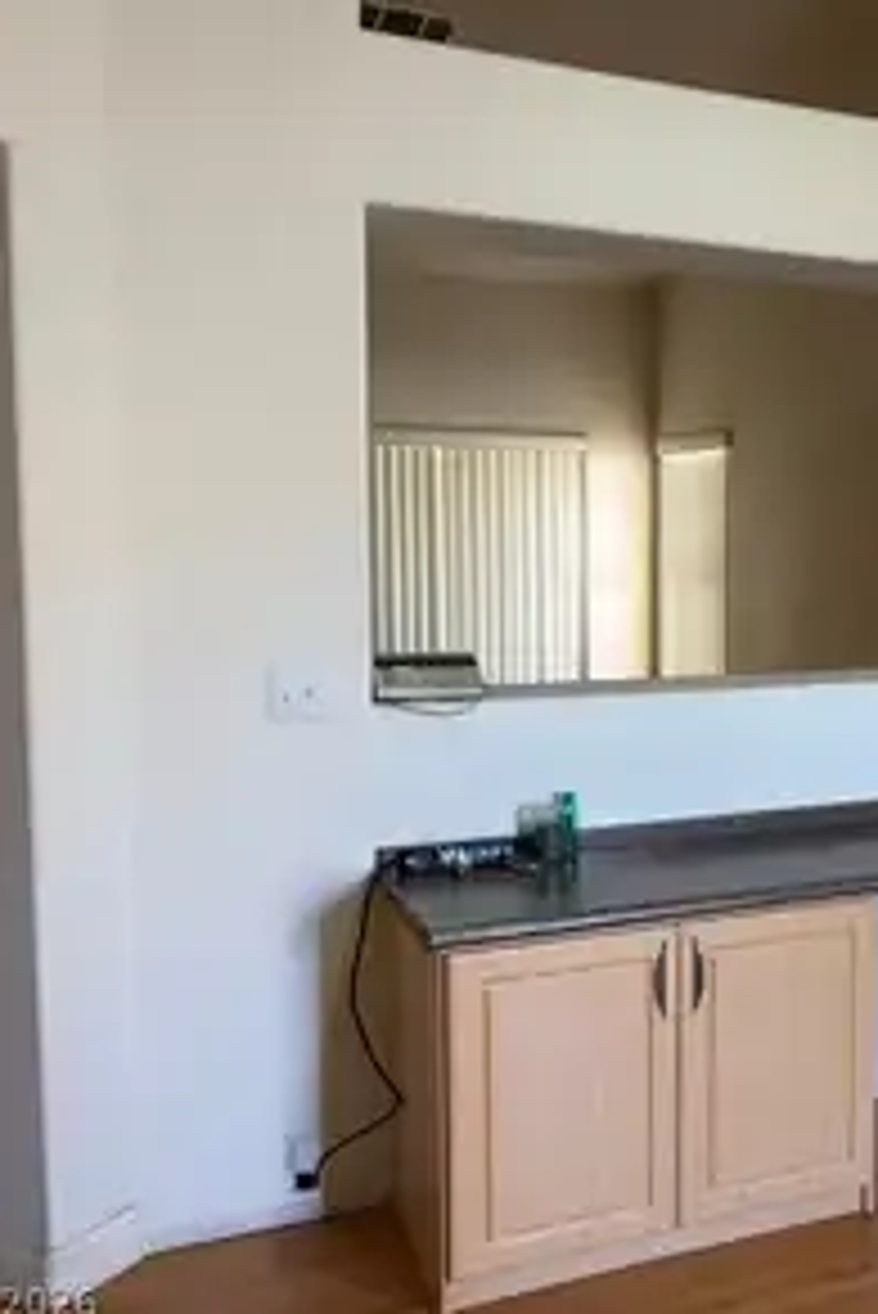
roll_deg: +0.3
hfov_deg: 33.9
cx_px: 806
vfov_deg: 51.9
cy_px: 657
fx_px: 1352
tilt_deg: -5.2
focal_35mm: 37
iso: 125
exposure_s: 1/60
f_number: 1.6
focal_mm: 5.96
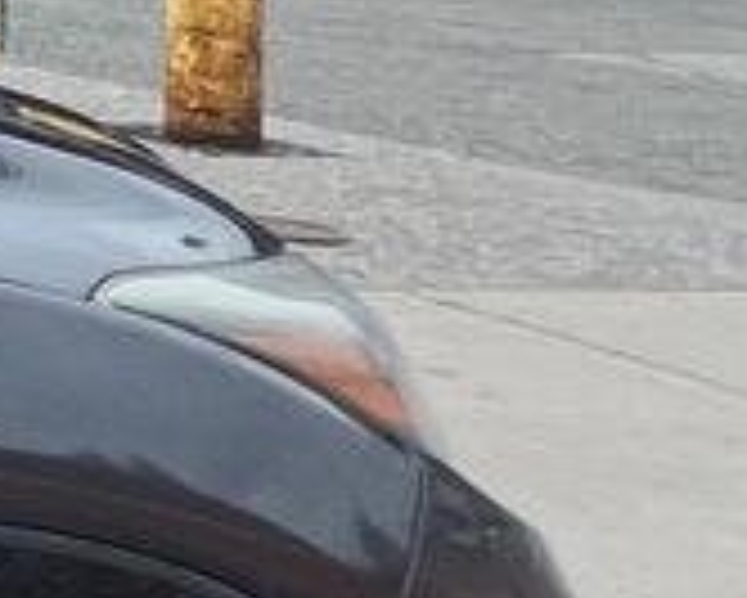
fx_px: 2168
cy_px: -409
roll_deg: -0.5
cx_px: -2120
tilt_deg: -1.4
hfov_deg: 8.5
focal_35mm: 98
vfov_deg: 14.2
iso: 32
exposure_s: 1/1263
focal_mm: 1.57
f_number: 1.8
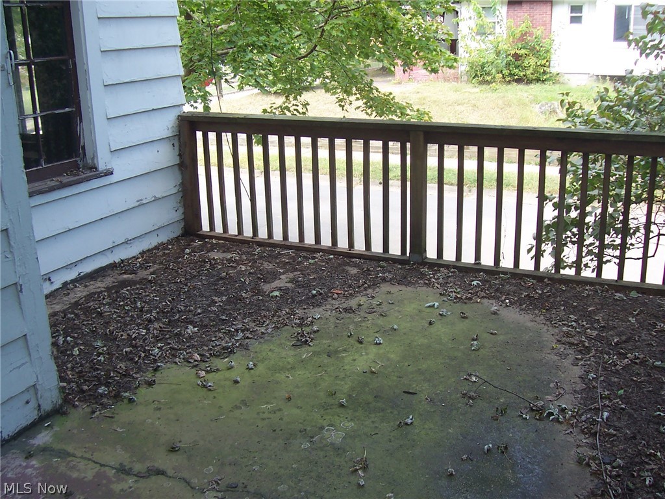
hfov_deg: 50.1
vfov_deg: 38.7
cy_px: 250
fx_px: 711
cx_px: 332
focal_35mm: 37
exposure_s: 1/125
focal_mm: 5.6
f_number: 2.8
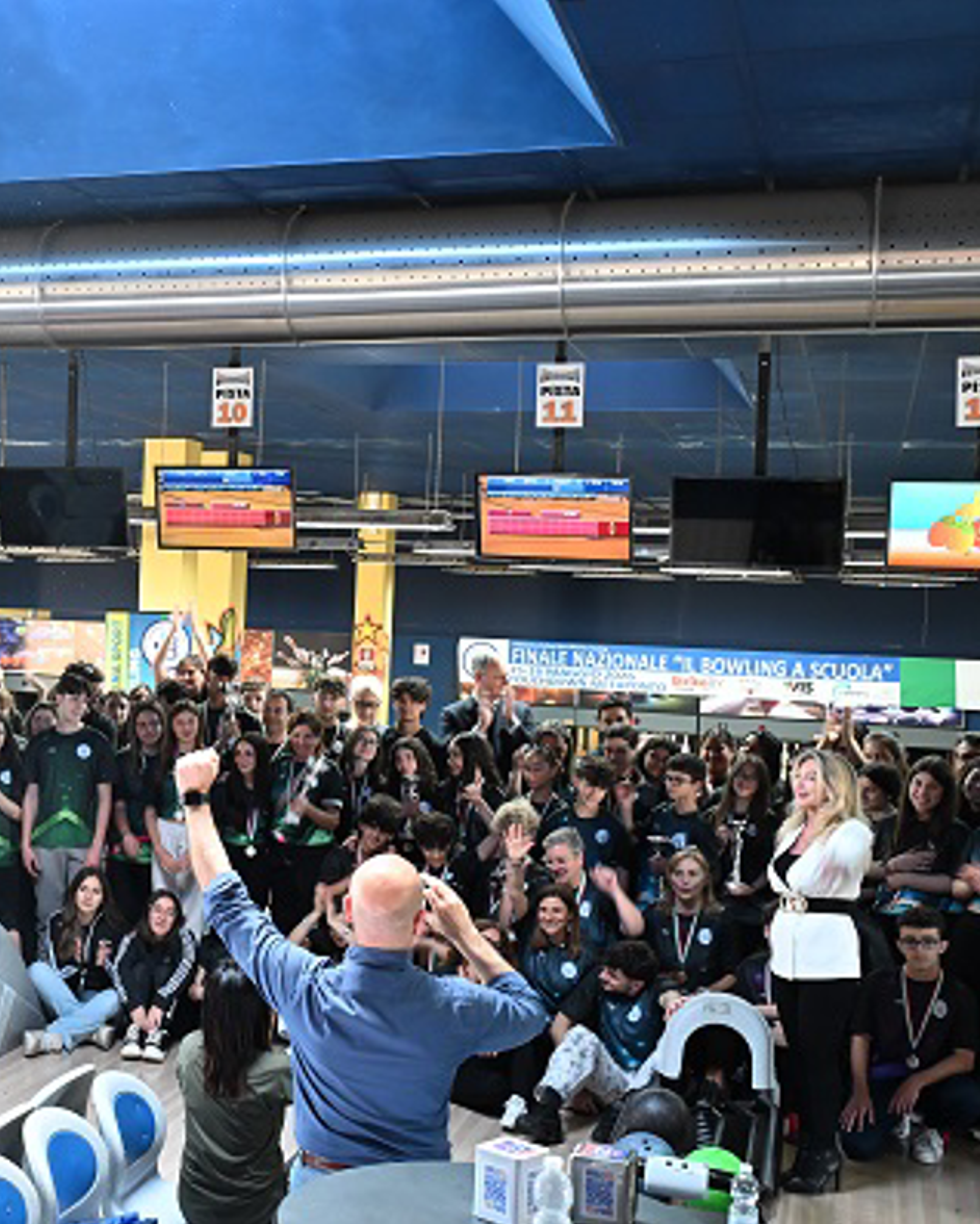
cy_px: 621
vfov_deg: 37.3
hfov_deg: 28.8
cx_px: 64
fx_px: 1812
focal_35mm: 50
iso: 4500
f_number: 8
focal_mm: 35
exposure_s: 1/30
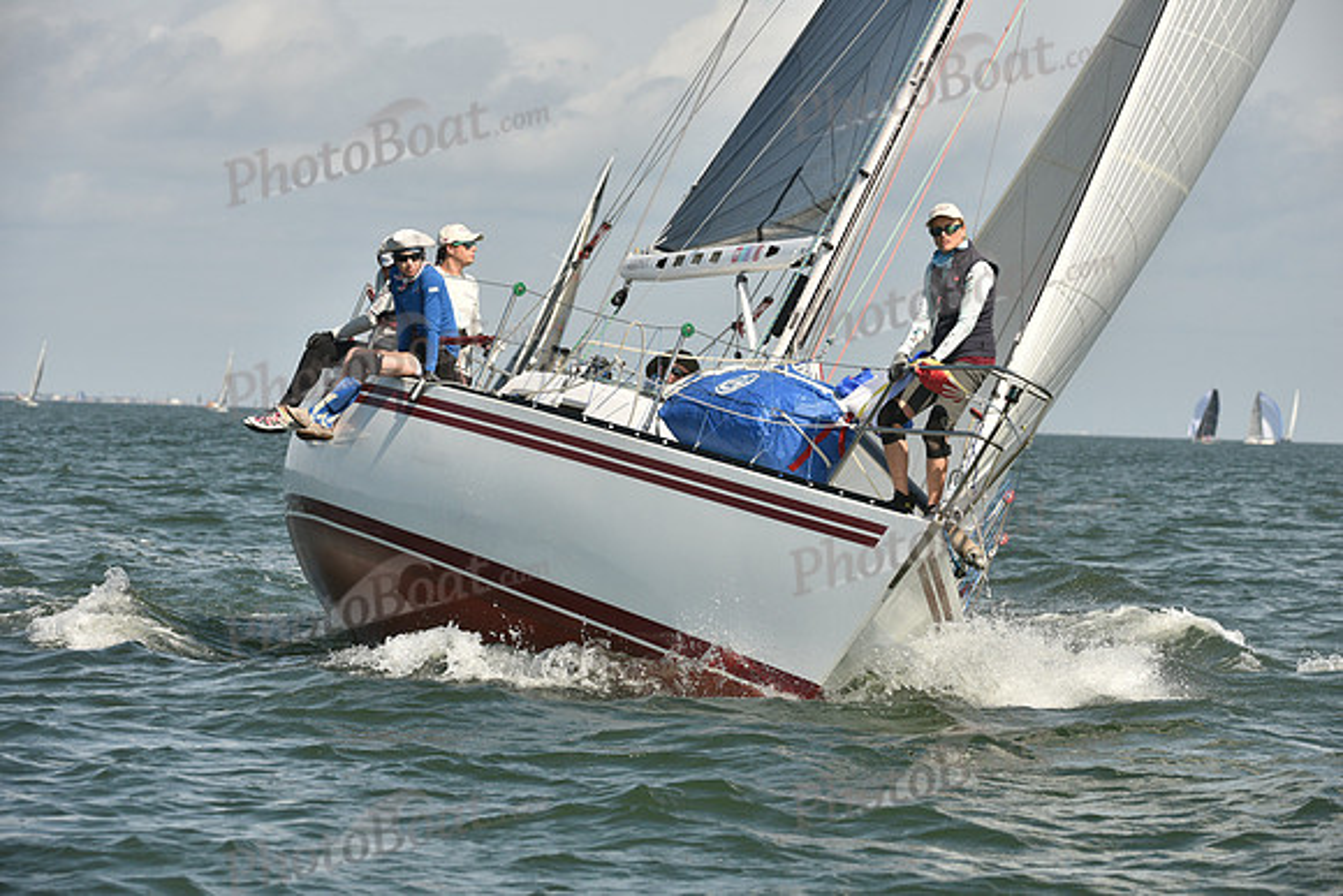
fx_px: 7463
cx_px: 672
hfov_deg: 10.3
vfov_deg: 6.9
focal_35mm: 200
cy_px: 448
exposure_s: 1/1250
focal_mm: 200
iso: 400
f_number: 8
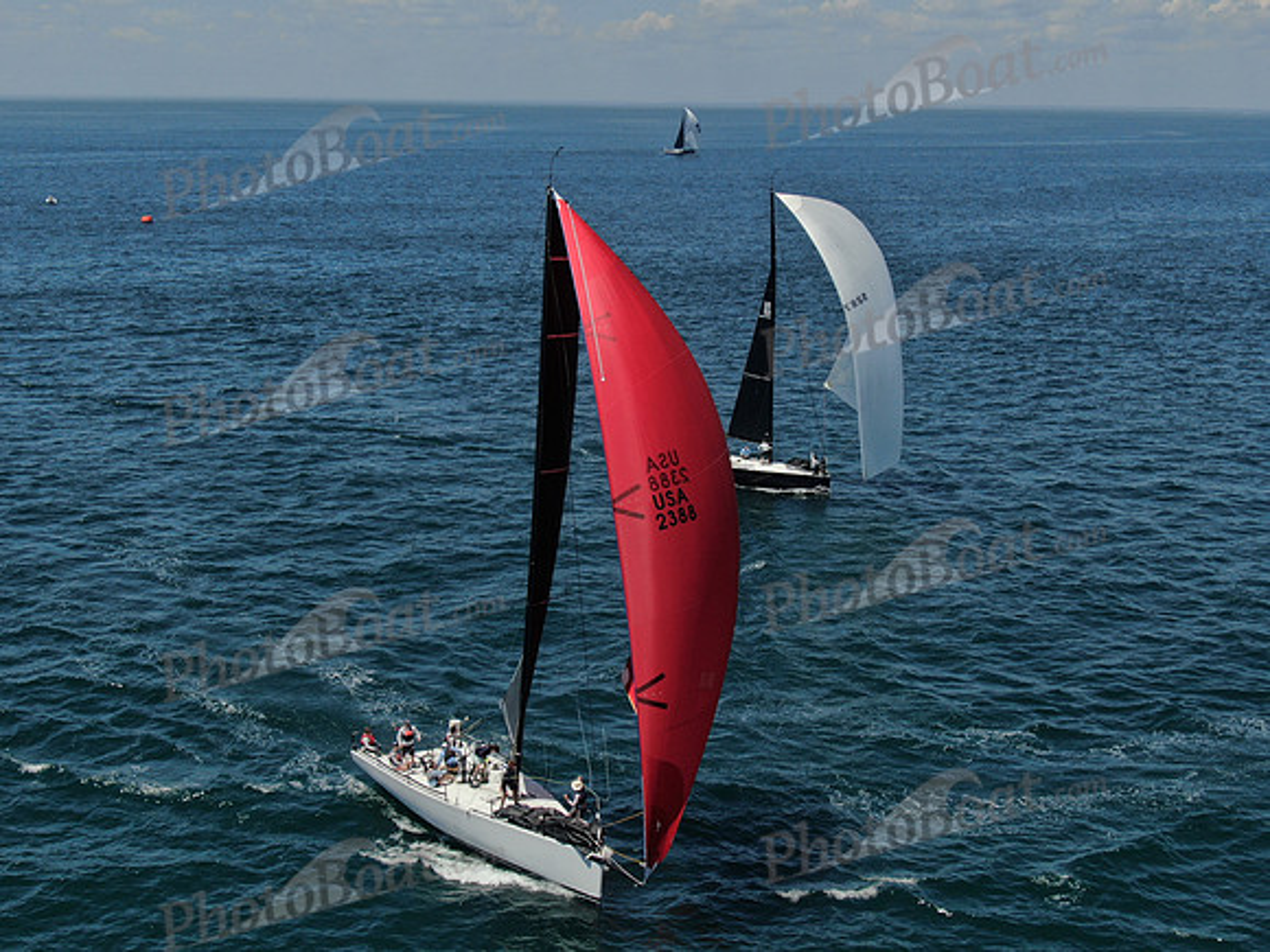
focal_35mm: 48
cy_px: 476
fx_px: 1761
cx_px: 635
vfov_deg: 30.3
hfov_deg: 39.7
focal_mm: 8.6
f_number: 3.8
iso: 100
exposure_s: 1/1250
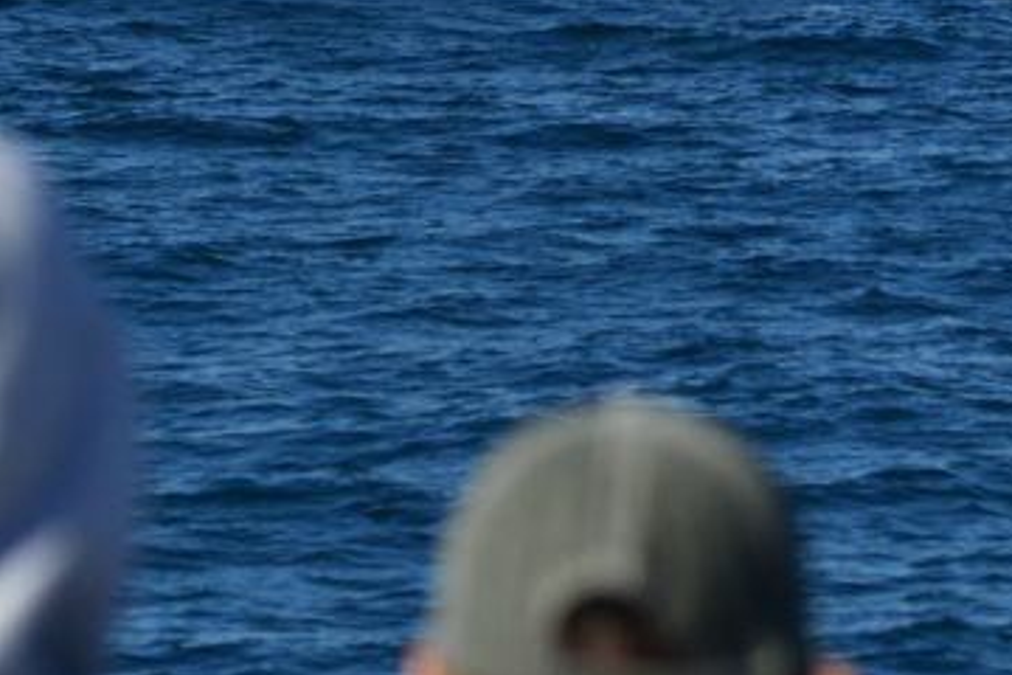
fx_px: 6128
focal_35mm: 218
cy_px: -1
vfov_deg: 6.3
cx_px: 447
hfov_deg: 9.4
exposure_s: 1/8000
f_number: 5
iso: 500
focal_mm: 98
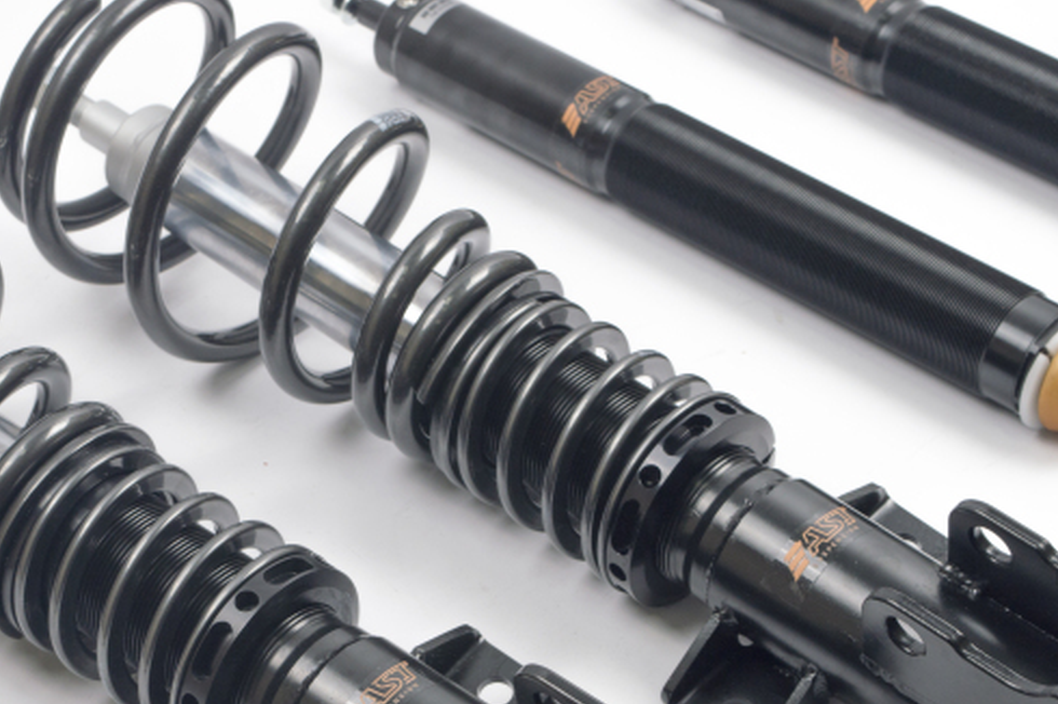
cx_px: 341
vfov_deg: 13.9
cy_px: 497
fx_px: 2878
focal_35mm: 98
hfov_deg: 20.7
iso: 100
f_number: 9
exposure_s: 1/15
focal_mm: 40
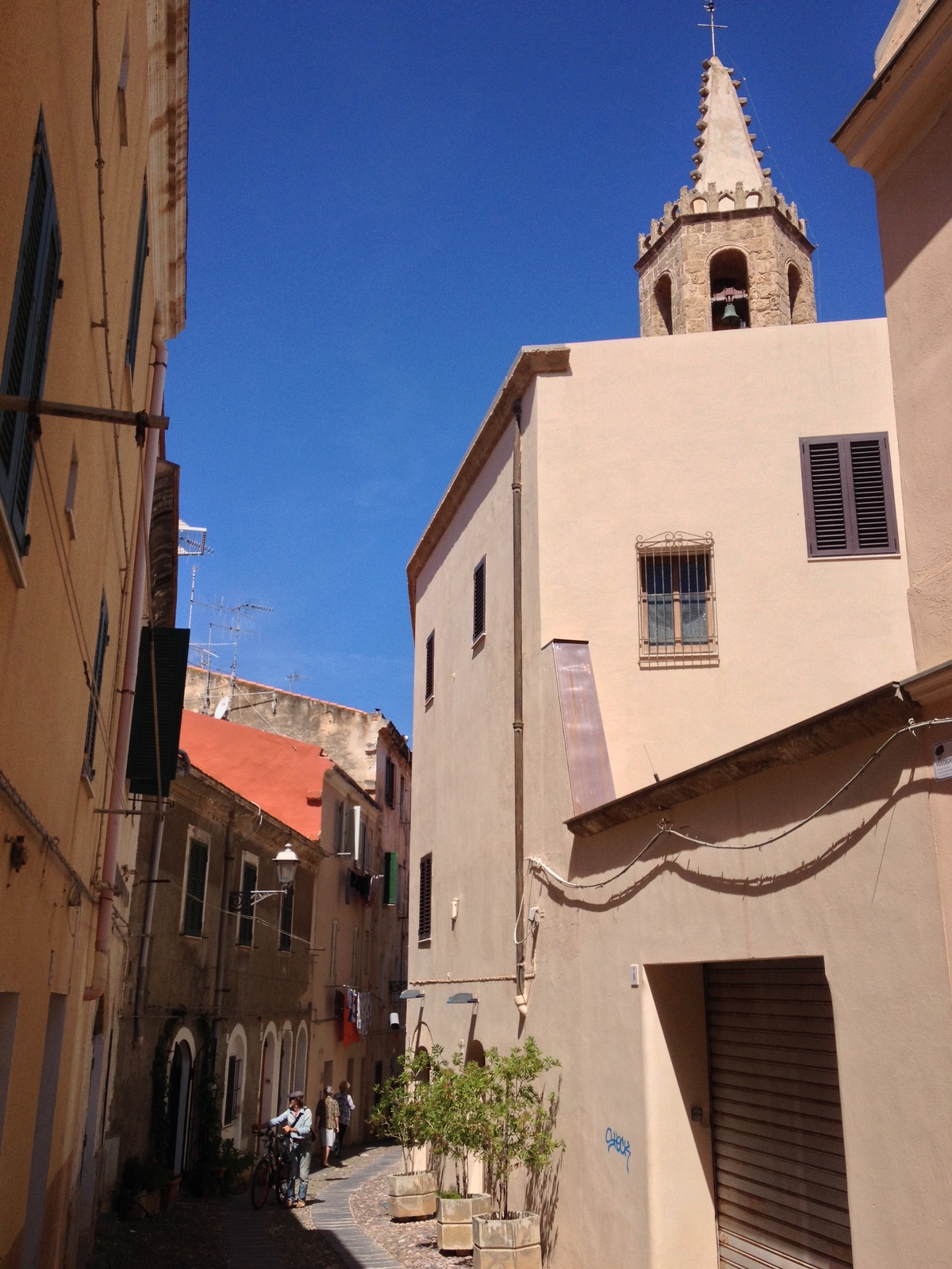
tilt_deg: +14.7
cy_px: 634
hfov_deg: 40.7
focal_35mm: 35
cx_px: 476
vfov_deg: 52.6
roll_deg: -0.1
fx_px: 1283
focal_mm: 4.28
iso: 50
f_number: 2.4
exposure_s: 1/2123
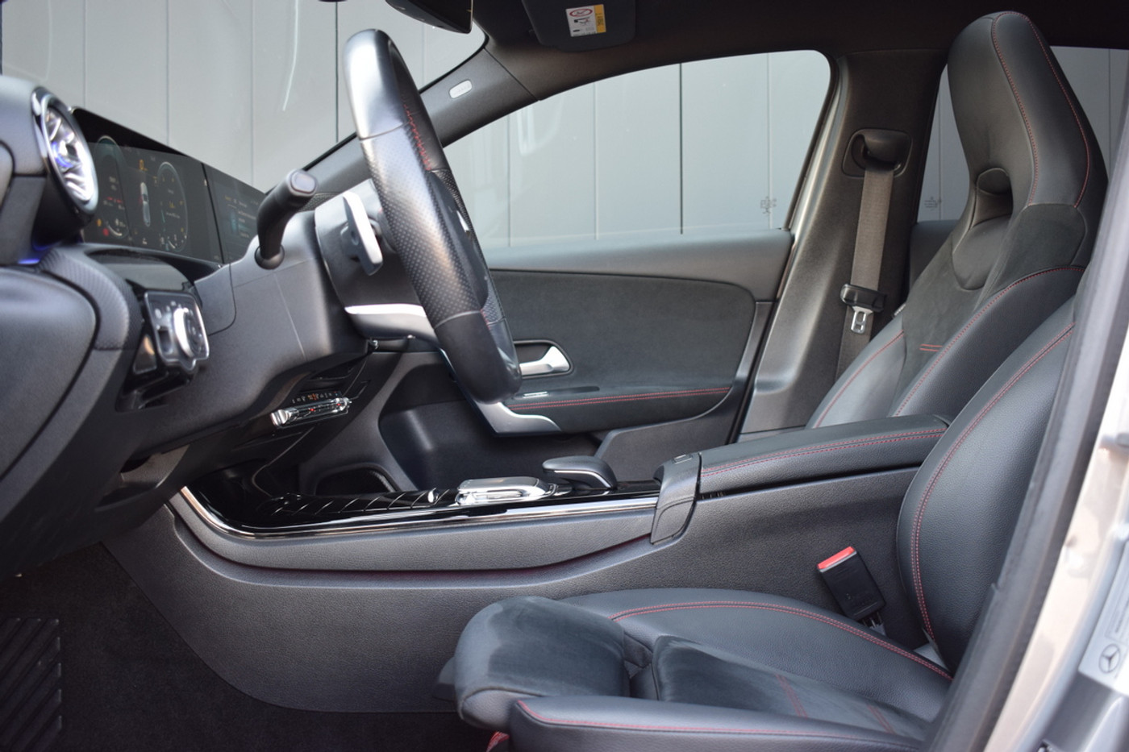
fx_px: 1270
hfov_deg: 47.9
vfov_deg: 33.0
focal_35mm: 40
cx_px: 564
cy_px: 376
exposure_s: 1/60
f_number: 4
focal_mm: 27
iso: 560
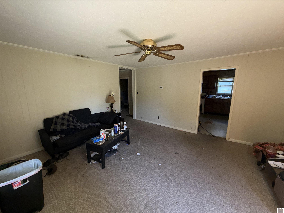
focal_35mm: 14
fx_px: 115
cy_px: 106
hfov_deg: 102.1
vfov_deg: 85.7
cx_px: 142
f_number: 2.2
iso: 80
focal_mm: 2.22
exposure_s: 1/121
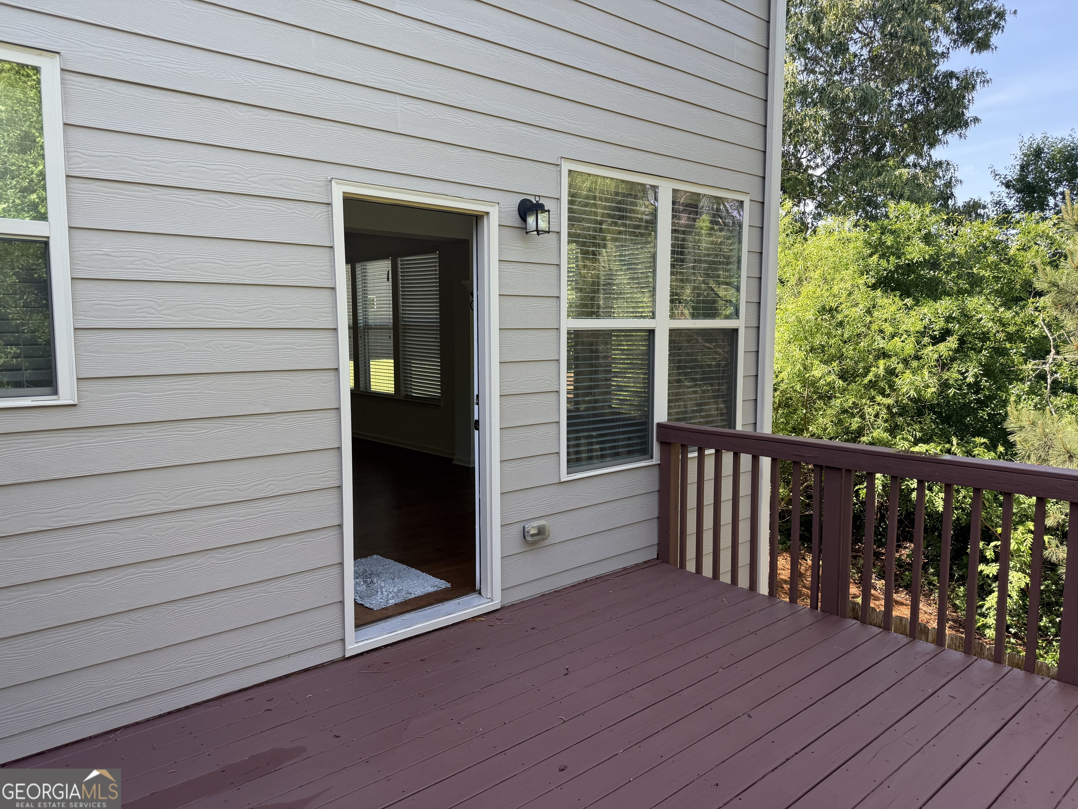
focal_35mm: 24
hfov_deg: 71.6
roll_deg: +0.8
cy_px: 404
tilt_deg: -3.2
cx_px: 539
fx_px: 747
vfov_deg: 56.8
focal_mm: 6.76
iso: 100
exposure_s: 1/637
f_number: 1.78
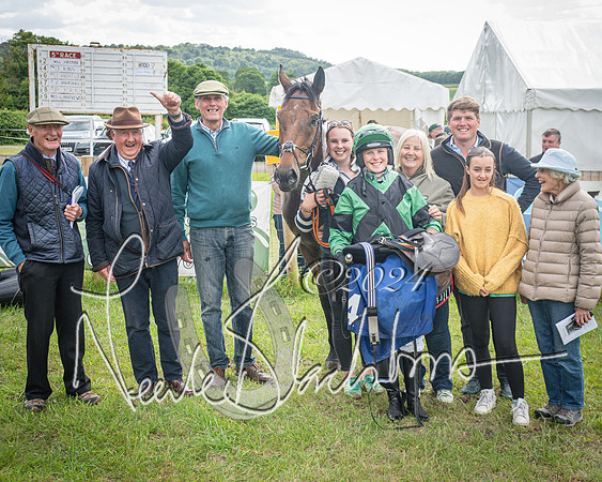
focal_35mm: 50
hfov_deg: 37.6
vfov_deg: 30.5
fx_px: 883
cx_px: 326
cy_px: 241
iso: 200
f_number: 5
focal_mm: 44
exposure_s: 1/200
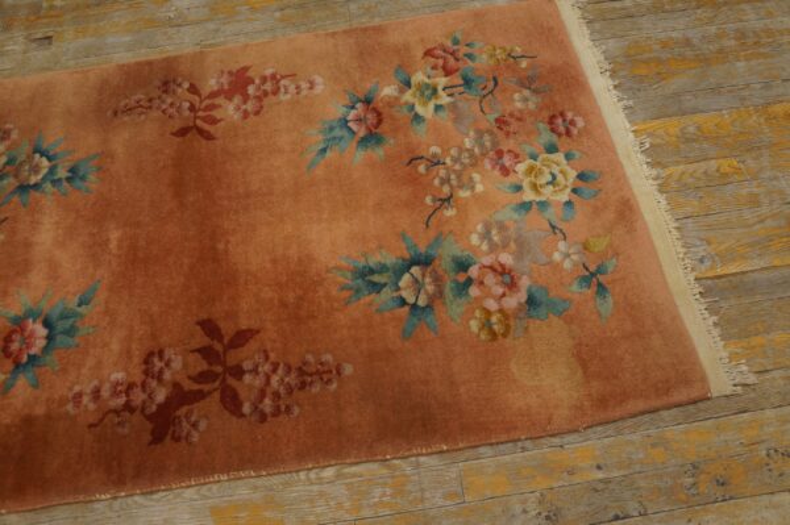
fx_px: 658
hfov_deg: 62.0
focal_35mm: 30
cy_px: 262
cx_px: 395
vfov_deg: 43.5
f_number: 4
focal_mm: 20
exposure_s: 1/60
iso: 640
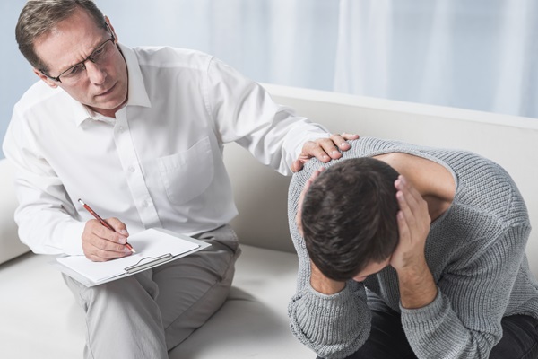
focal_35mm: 85
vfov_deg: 16.1
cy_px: 180
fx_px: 1270
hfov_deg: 23.9
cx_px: 269
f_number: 4.5
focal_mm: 85
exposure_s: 1/160
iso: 160
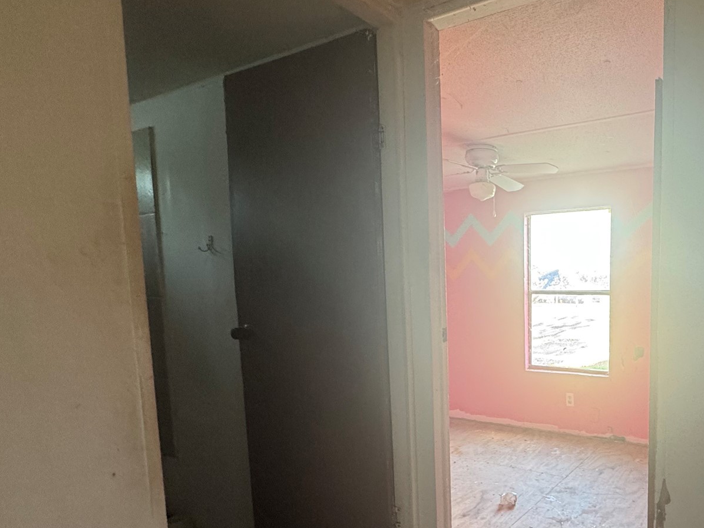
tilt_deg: -5.7
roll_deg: +1.4
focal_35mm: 24
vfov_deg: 56.0
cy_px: 335
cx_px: 532
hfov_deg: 66.9
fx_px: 488
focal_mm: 2.22
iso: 320
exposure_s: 1/96
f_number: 2.2
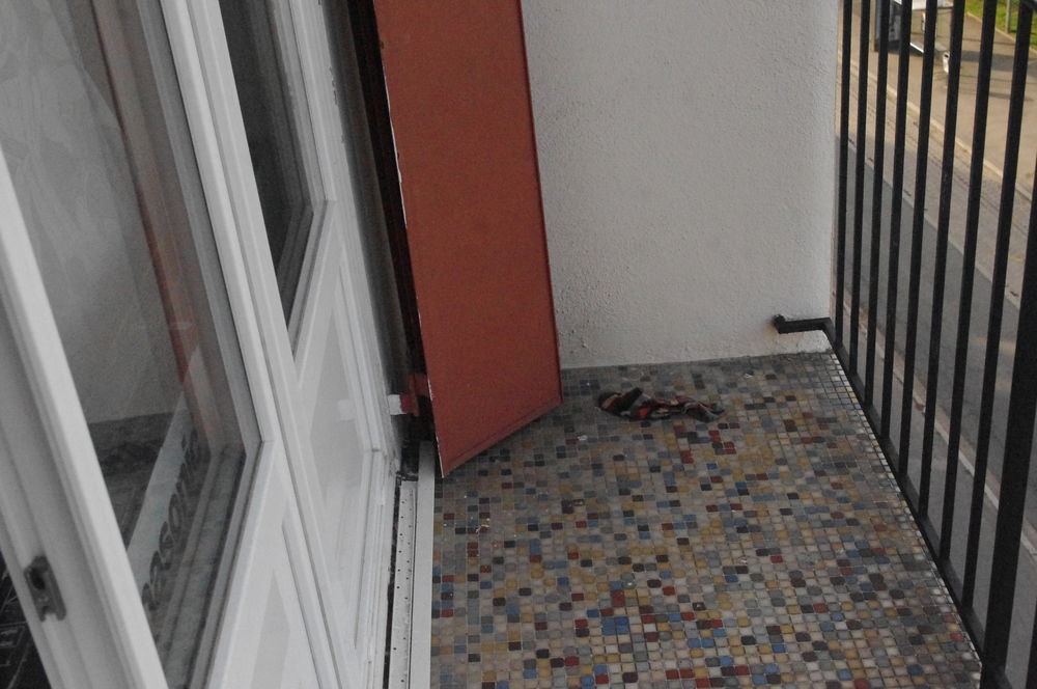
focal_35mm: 46
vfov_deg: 29.2
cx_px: 518
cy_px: 344
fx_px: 1323
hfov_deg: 42.8
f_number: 6.7
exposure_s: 1/3000
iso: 6400
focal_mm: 30.63
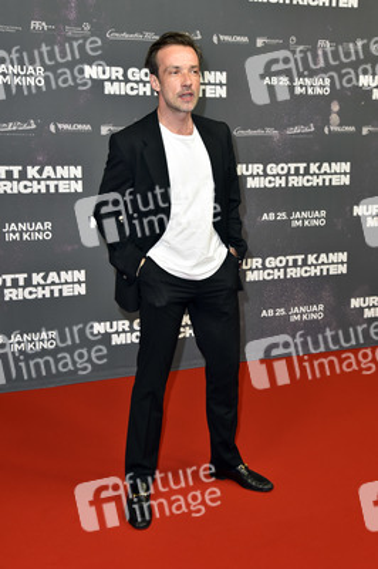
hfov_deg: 30.5
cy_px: 284
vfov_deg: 44.5
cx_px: 189
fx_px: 694
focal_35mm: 44
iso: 1000
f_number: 5.6
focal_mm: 44
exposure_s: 1/200
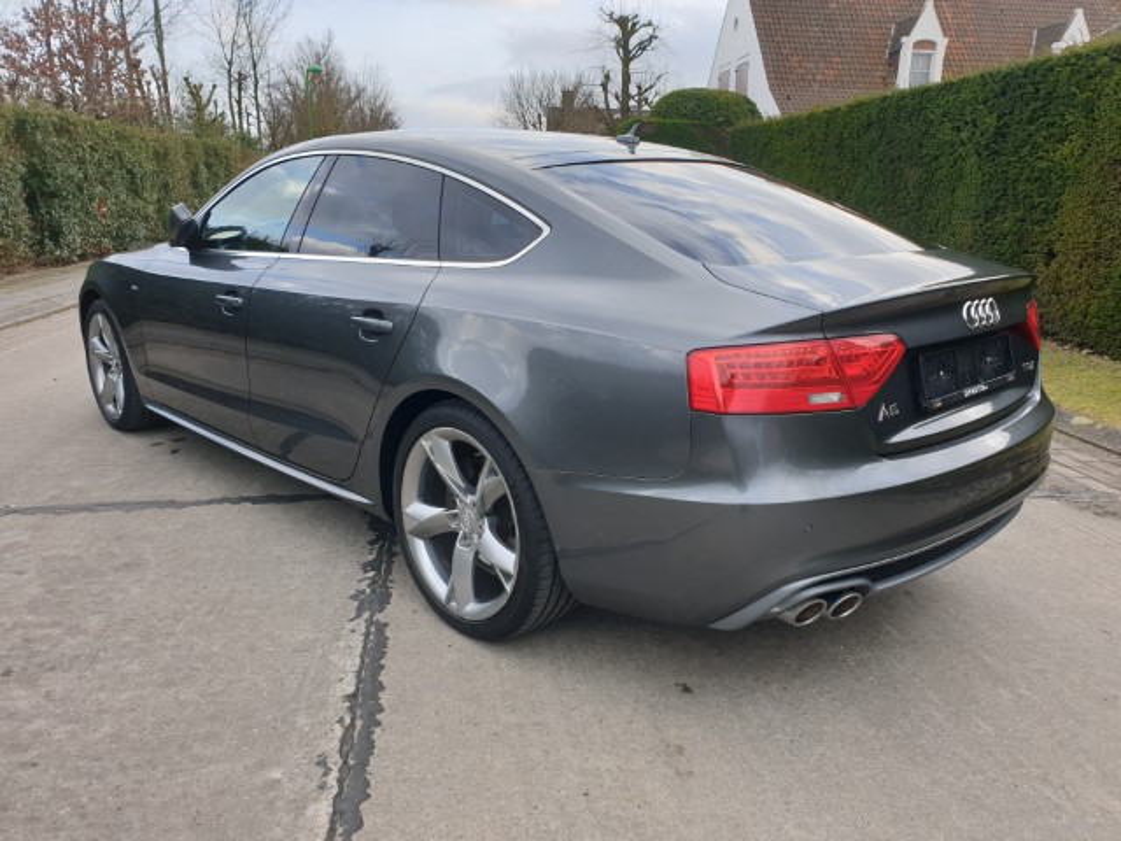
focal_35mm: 26
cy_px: 420
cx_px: 560
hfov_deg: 67.3
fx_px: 842
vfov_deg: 53.1
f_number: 2.4
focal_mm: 4.3
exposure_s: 1/237
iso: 50
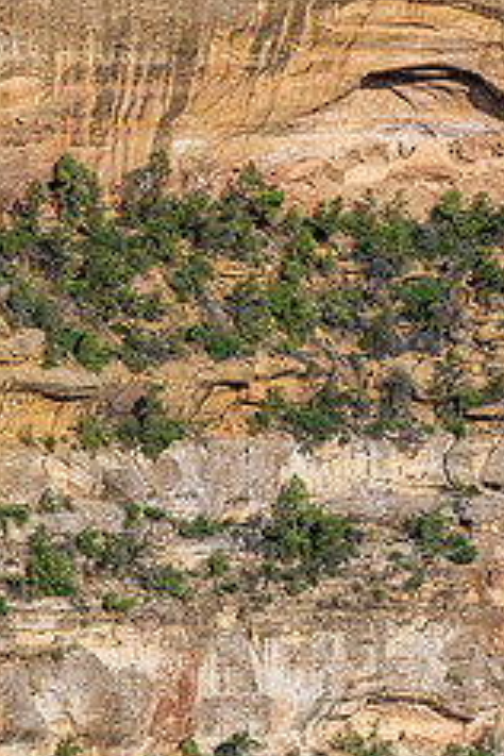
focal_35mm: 342
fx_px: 7181
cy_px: 144
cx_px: 399
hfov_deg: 4.0
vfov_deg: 6.0
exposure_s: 1/640
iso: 450
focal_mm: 180
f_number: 13
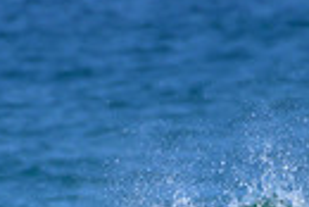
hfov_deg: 0.5
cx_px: 278
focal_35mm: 4471
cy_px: 389
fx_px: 38419
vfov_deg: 0.3
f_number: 11
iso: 1000
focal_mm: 1000
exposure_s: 1/2000
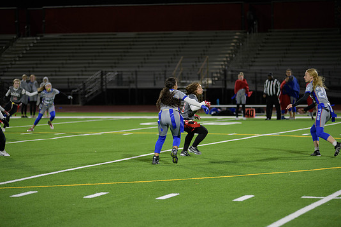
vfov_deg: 9.7
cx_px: 175
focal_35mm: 141
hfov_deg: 14.5
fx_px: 1336
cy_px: 108
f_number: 2.8
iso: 800
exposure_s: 1/200
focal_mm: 130
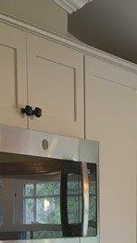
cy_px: 315
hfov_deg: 9.9
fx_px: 794
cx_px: 72
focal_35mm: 123
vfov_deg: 16.5
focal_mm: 4.15
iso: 64
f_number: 2.2
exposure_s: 1/30
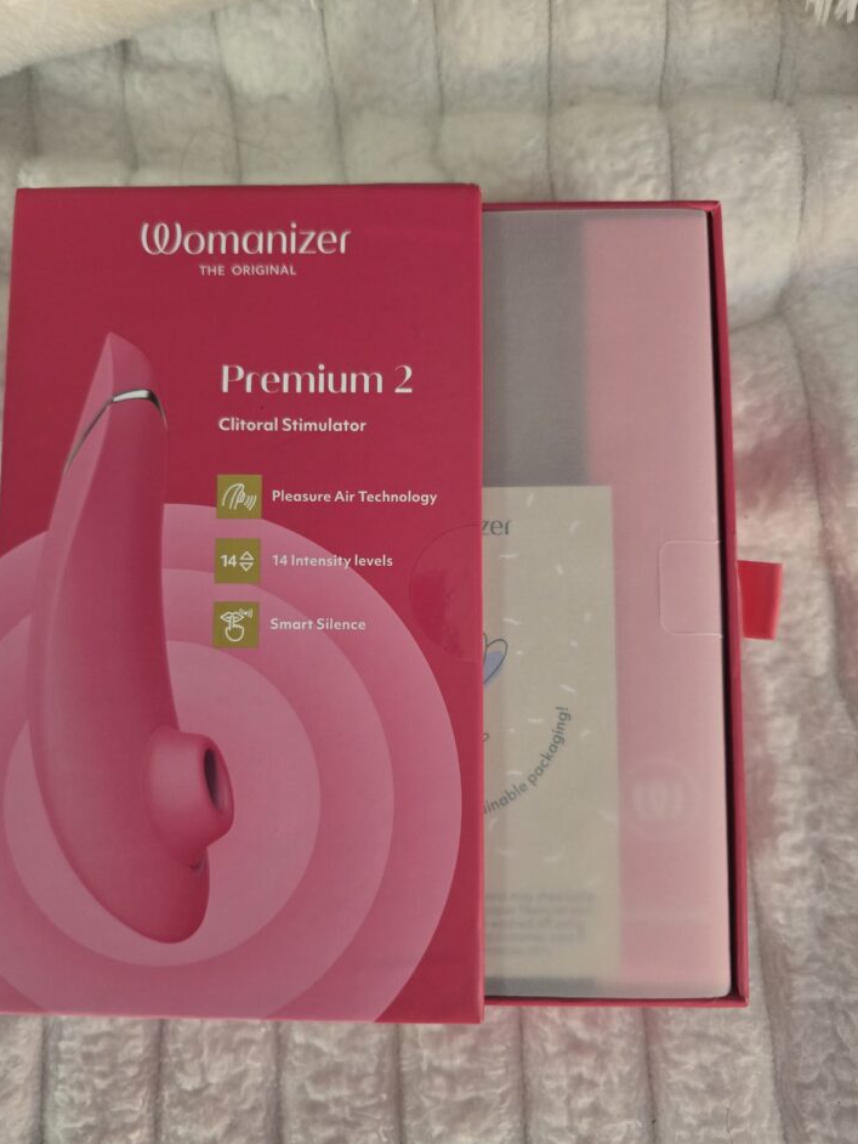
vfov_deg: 69.4
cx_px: 403
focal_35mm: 25
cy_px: 577
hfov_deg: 54.9
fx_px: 826
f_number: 1.7
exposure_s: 1/120
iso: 1000
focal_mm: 6.3
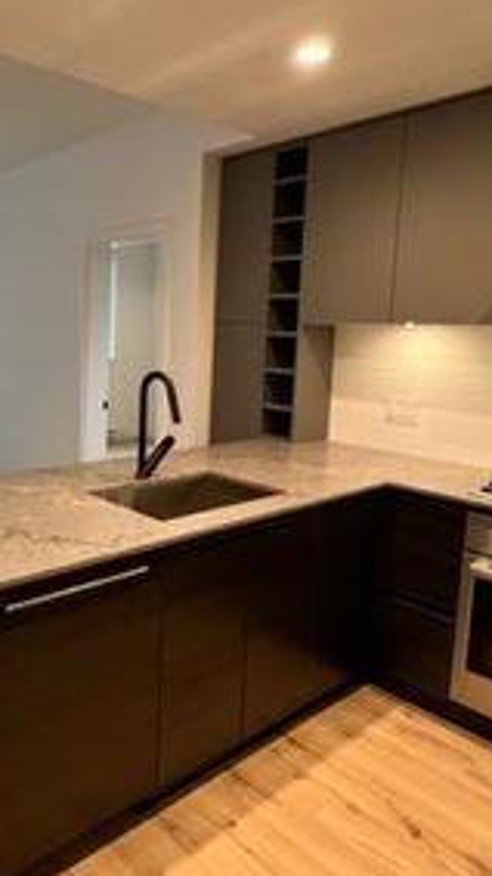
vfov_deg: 73.9
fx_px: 580
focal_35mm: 25
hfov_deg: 44.0
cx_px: 105
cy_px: 398
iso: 200
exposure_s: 1/60
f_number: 1.8
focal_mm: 1.57
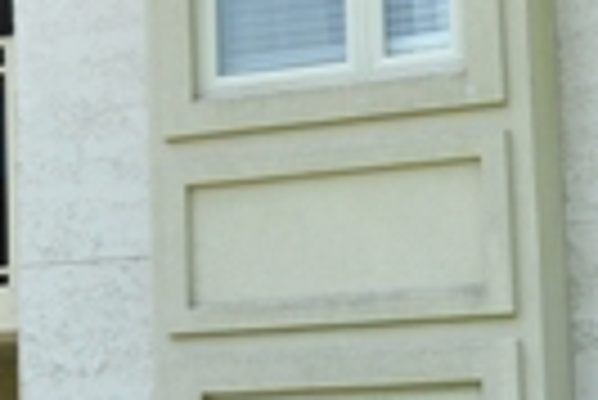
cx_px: -81
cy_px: -70
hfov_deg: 10.8
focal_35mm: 187
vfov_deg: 7.3
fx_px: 3110
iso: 200
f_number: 11
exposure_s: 1/30
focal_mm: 26
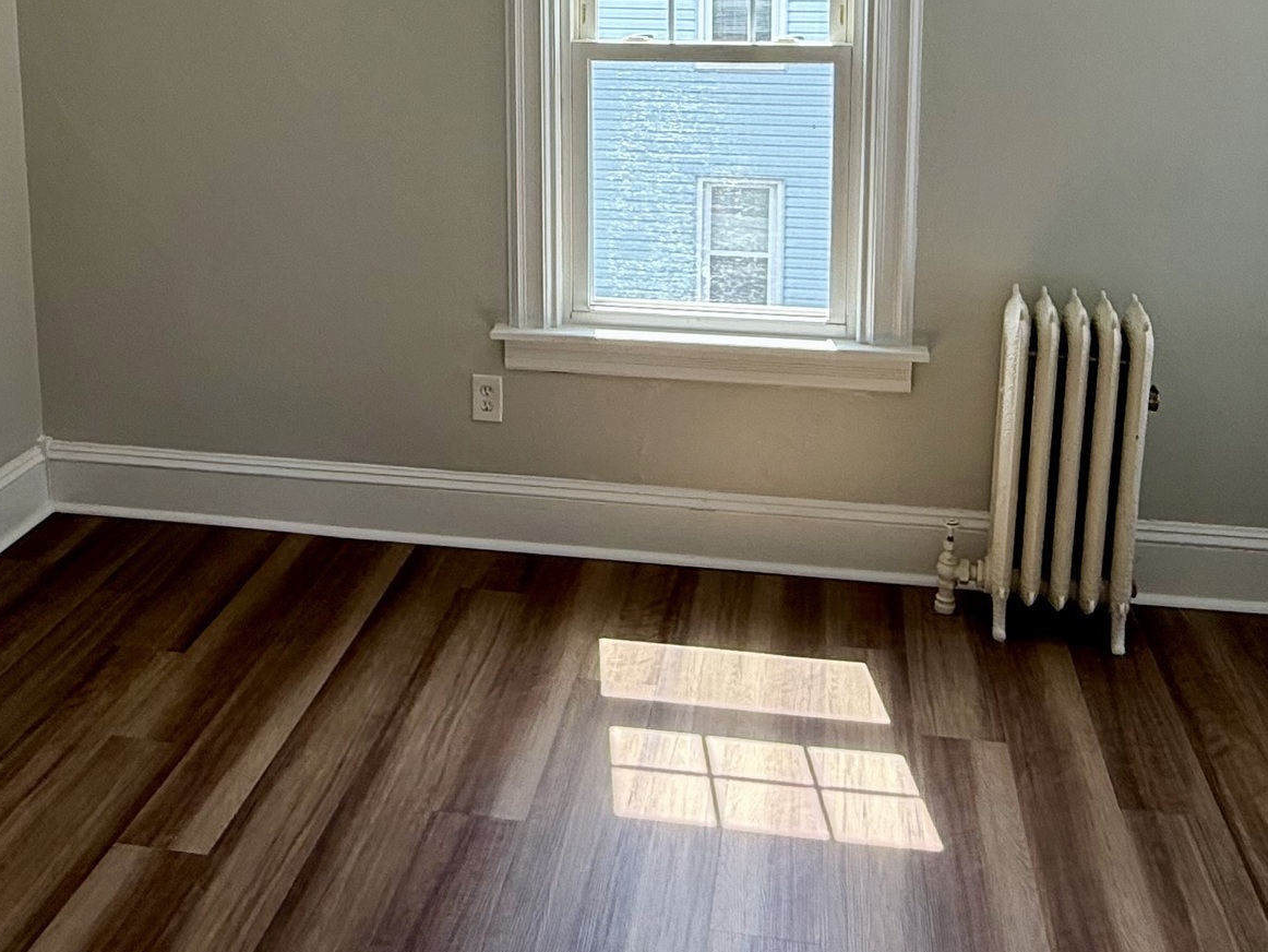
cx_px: 579
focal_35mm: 37
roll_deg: -0.2
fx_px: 1356
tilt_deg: -7.3
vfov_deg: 36.6
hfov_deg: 50.1
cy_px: 121
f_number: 2.2
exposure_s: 1/139
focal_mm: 2.22
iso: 64
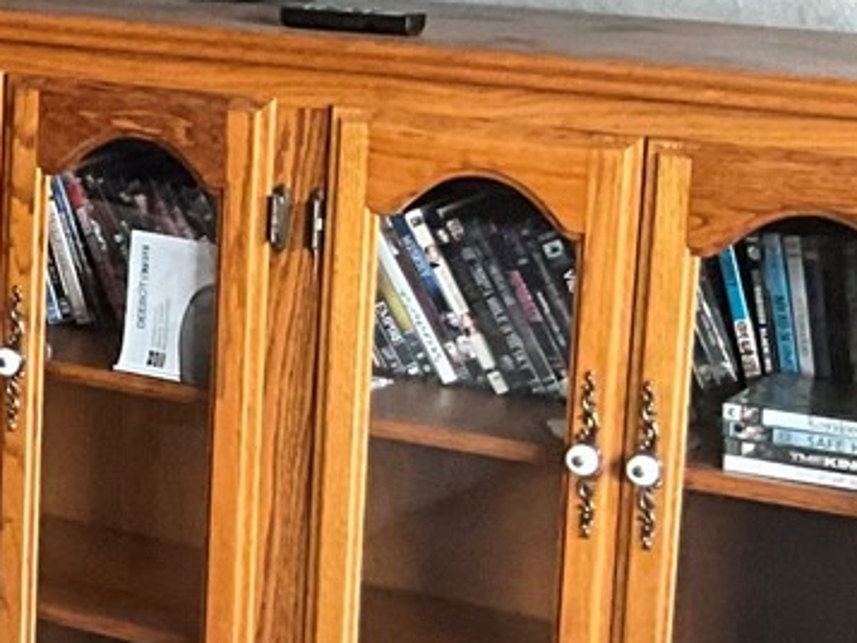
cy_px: 139
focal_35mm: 130
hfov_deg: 13.4
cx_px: -759
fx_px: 3220
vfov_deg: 11.4
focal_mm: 3
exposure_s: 1/60
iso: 160
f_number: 1.8
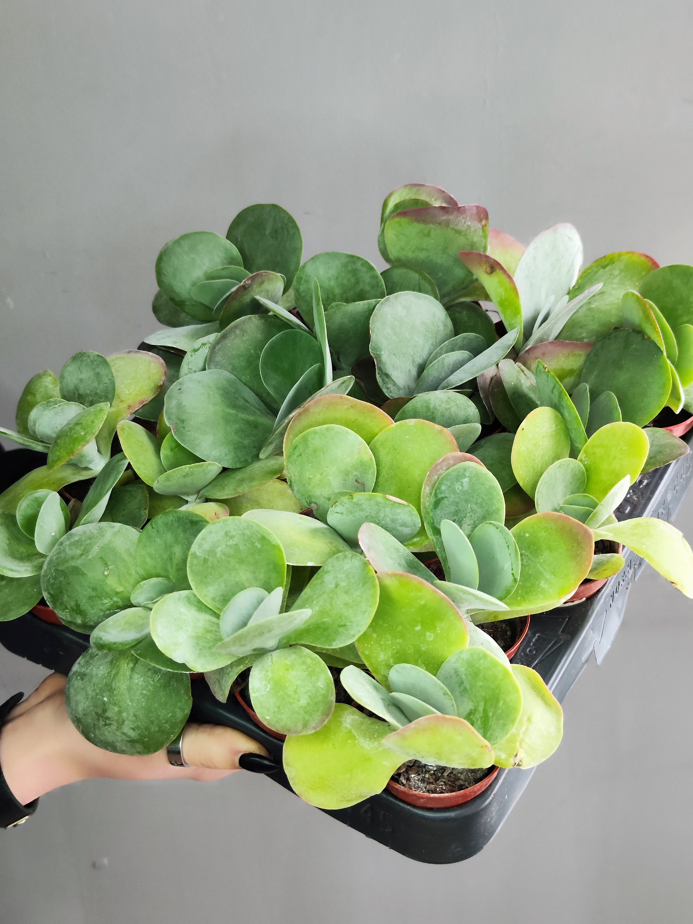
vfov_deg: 73.9
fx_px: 614
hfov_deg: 58.9
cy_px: 462
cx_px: 346
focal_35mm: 23
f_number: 1.69
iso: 752
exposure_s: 1/100
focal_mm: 7.01
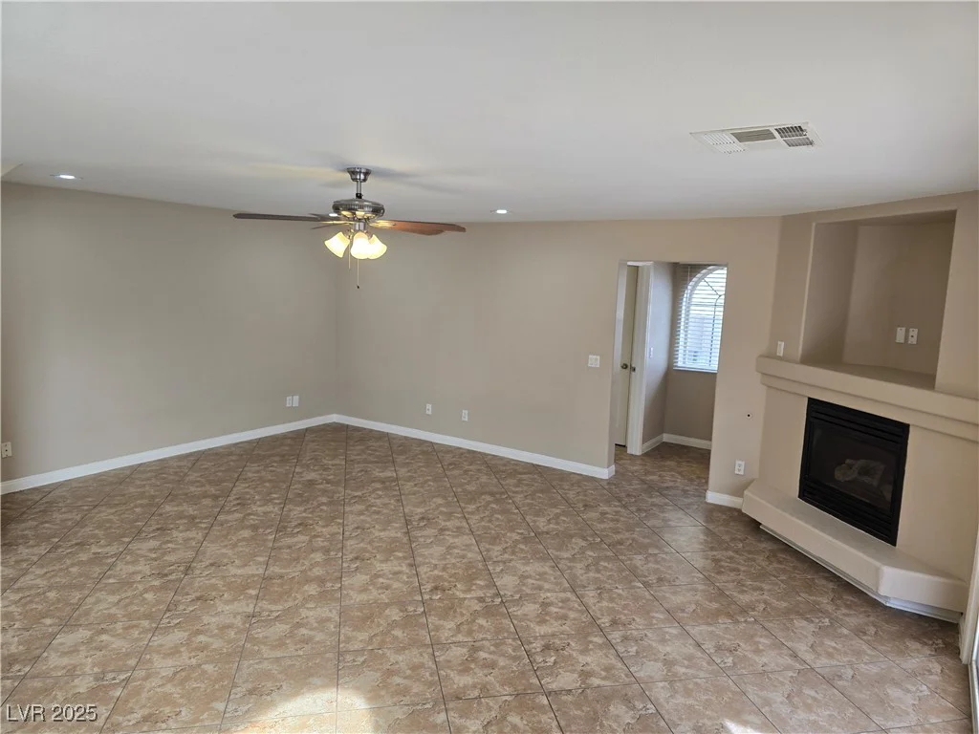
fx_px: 650
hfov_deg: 73.9
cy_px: 367
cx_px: 490
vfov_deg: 58.9
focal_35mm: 23
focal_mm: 6.3
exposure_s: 1/120
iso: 100
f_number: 1.7
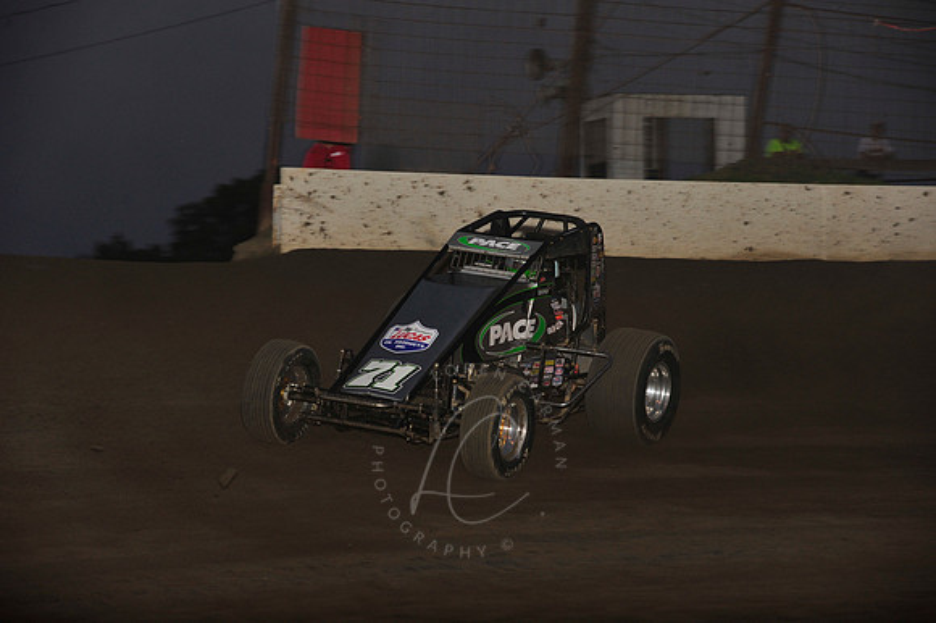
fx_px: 3768
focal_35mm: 145
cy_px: 312
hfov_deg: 14.2
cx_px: 468
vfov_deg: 9.5
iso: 800
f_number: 7.1
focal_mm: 145
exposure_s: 1/320
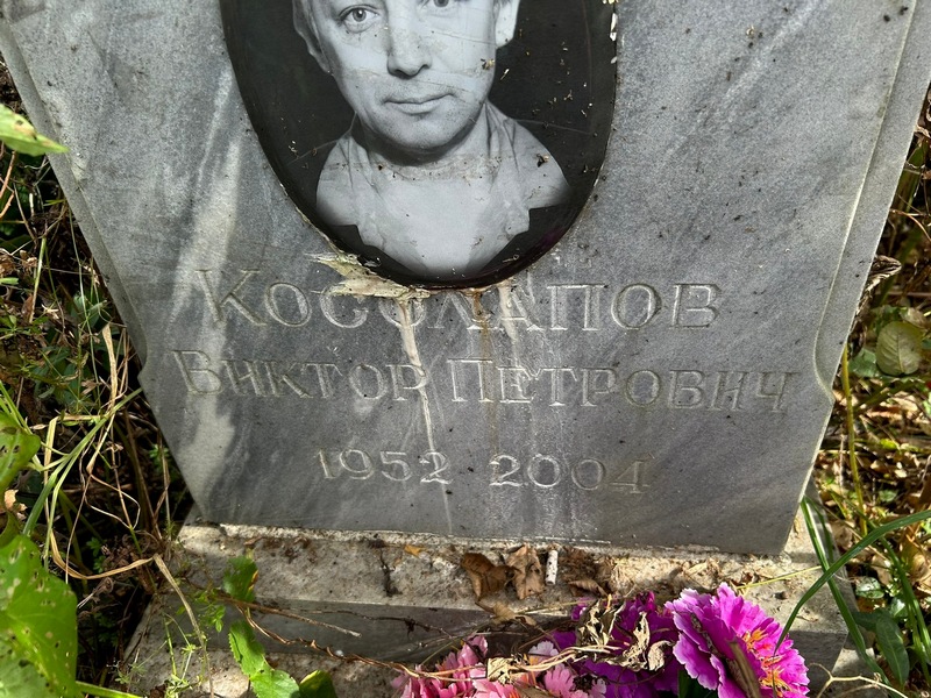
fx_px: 699
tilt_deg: -33.7
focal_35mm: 26
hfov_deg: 67.3
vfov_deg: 53.1
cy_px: 349
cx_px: 466
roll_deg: +6.2
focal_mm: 5.7
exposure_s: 1/743
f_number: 1.5
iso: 50
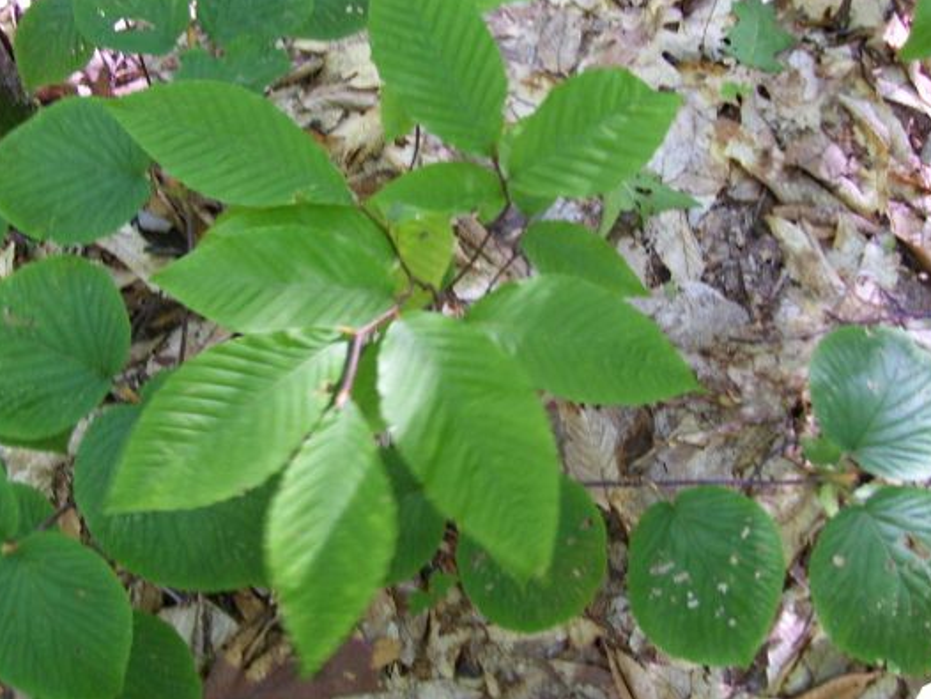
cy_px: 276
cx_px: 386
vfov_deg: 32.1
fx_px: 1211
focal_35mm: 45
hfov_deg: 41.9
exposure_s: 1/15
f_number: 2.7
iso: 160
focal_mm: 6
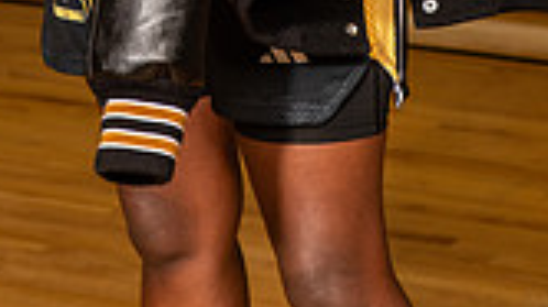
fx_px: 2555
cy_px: -370
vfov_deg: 6.6
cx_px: 261
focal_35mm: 176
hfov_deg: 12.2
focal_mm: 62
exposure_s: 1/320
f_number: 6.3
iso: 320
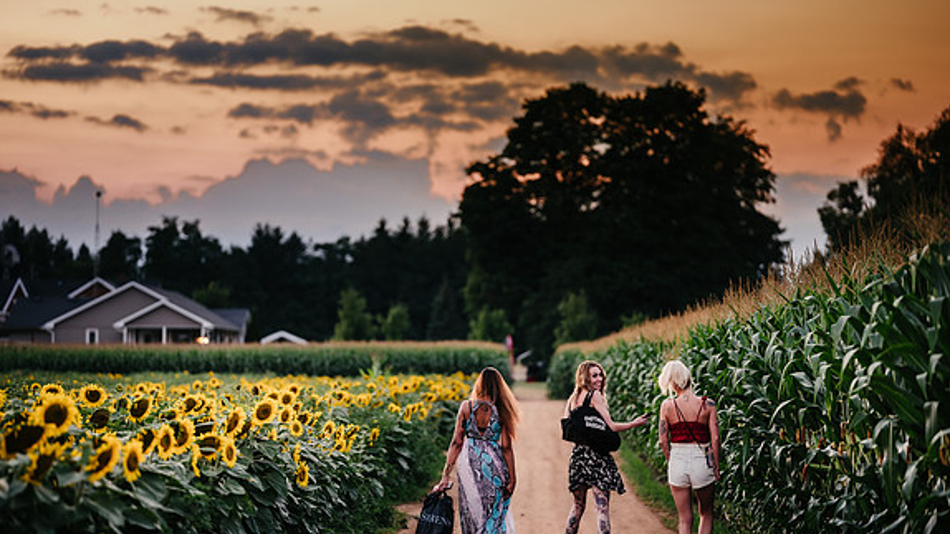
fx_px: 2418
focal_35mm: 96
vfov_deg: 12.6
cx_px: 472
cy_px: 299
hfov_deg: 22.2
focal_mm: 110
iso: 100
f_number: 2
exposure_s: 1/125
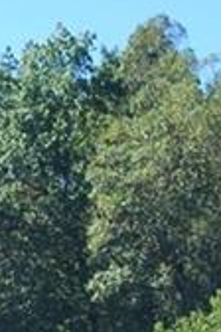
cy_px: 507
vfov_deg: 9.1
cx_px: 81
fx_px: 2026
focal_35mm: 220
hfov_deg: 6.2
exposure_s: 1/160
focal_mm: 24
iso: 100
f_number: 7.1
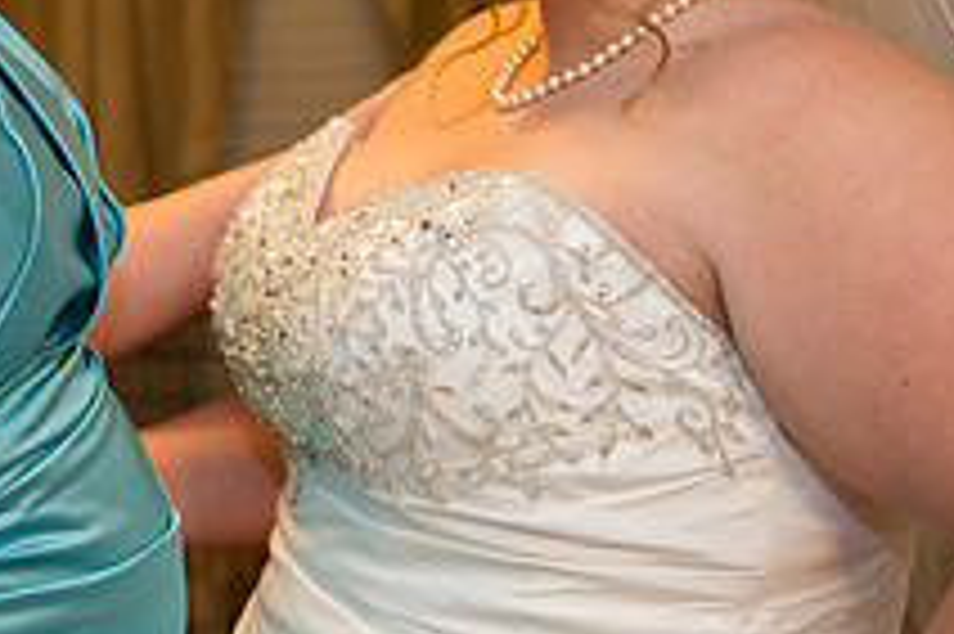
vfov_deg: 14.6
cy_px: 175
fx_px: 2463
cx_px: 270
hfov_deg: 21.8
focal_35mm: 93
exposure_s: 1/60
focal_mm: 34
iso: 800
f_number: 2.8
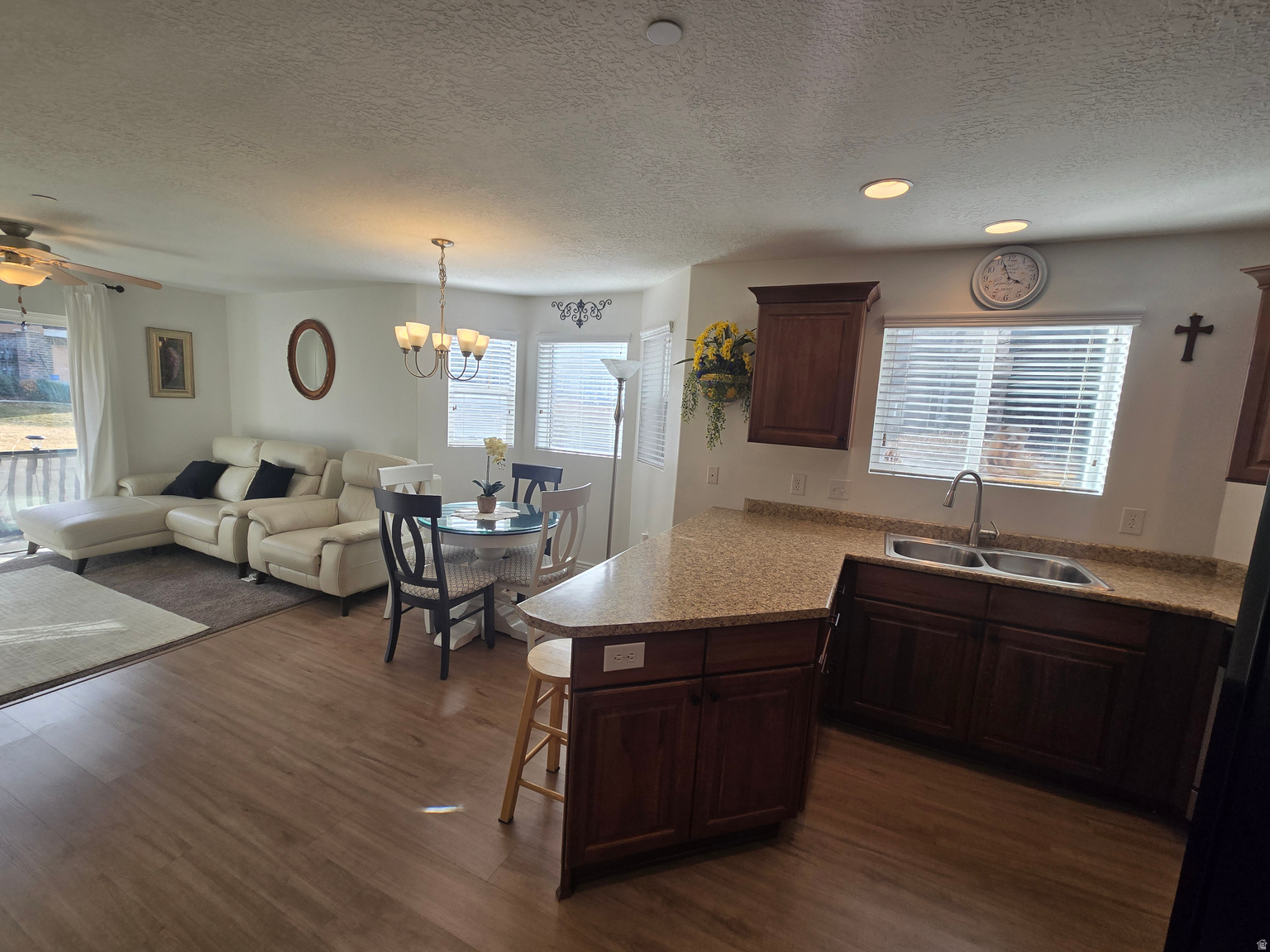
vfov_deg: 89.9
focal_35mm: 13
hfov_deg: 106.2
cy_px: 476
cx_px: 635
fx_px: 477
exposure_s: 1/155
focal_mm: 2.2
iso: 50
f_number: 2.2
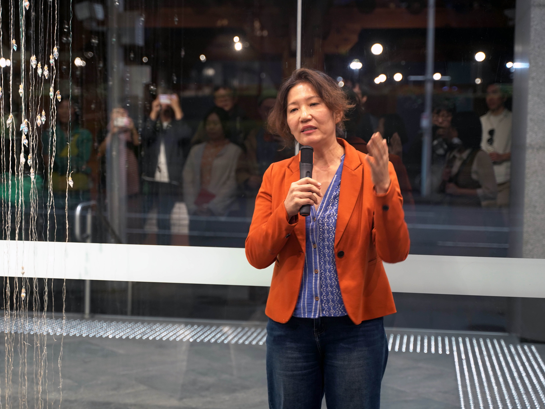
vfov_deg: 24.4
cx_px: 276
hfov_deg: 32.2
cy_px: 204
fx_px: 945
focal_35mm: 60
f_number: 2.8
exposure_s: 1/60
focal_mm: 55
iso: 1250
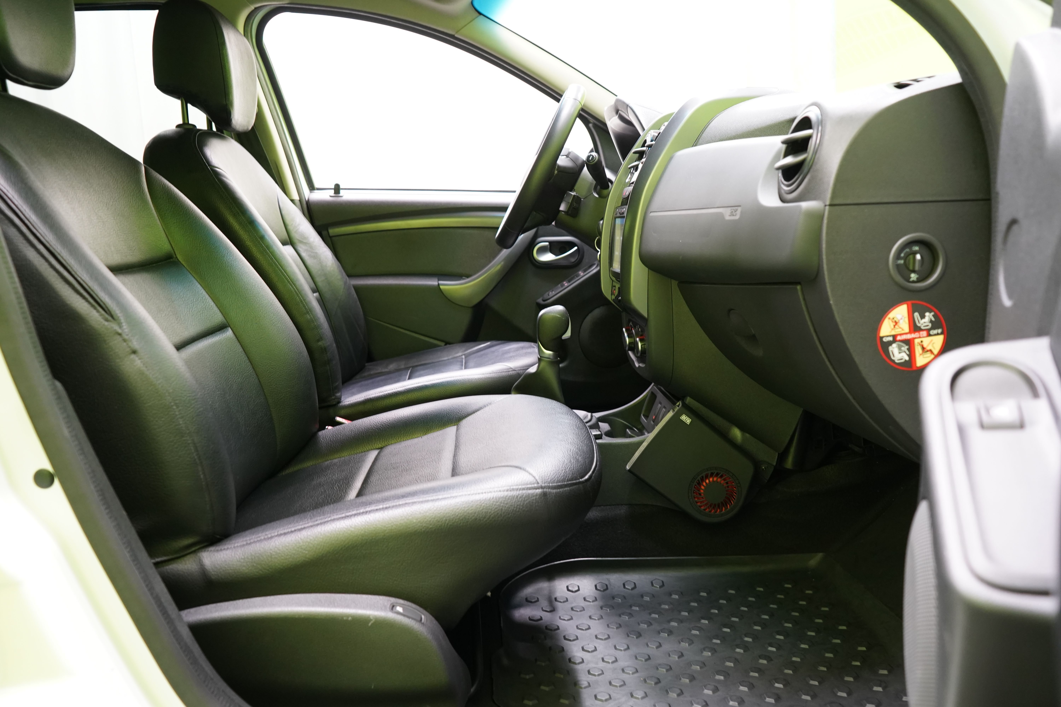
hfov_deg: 65.5
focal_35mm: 28
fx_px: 825
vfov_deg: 46.4
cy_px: 354
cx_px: 530
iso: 2500
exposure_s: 1/20
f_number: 5
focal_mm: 28
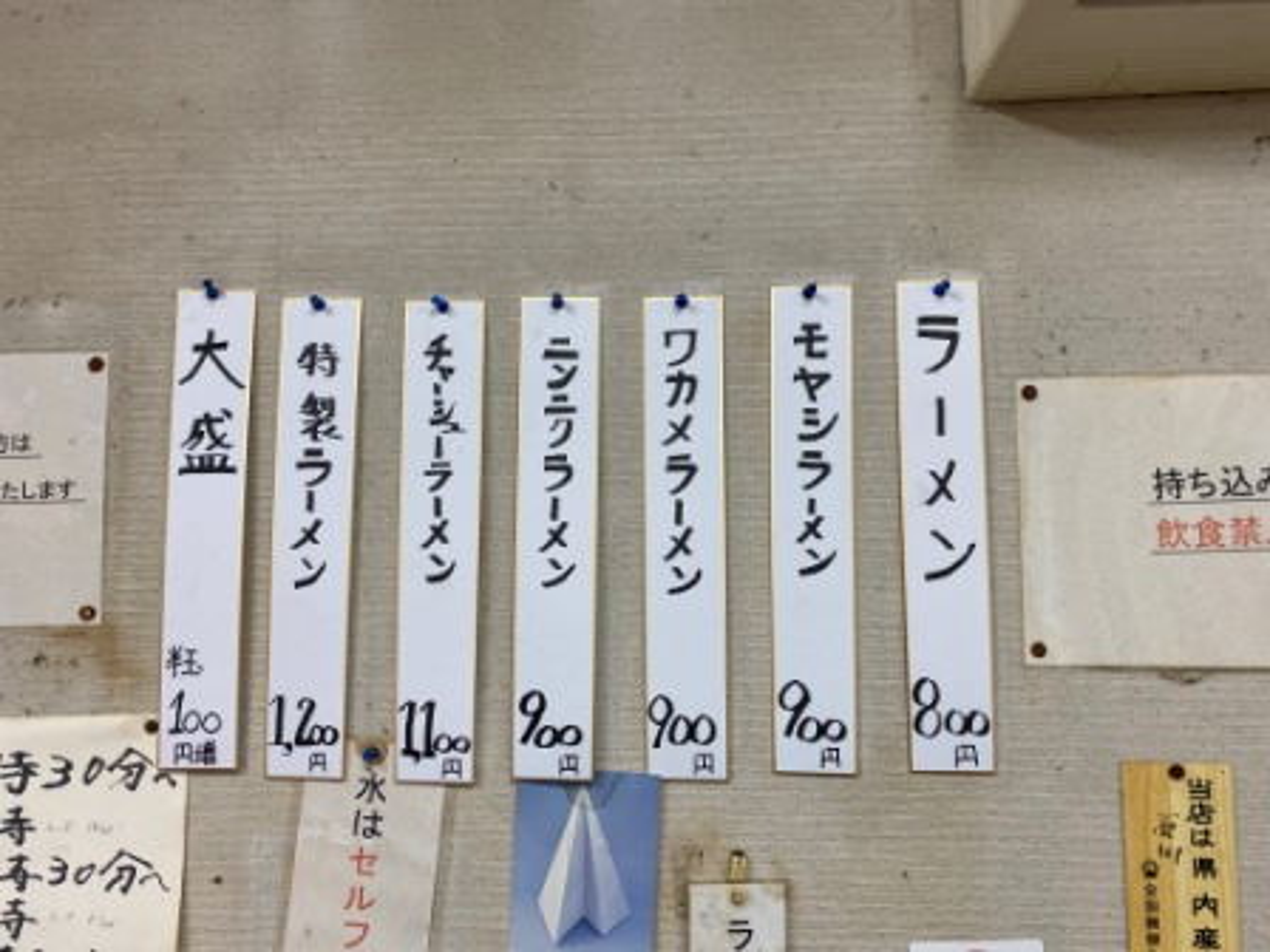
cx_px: 635
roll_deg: +1.0
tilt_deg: +2.4
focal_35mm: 26
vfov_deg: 53.1
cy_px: 476
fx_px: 954
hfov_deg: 67.3
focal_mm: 4.25
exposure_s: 1/60
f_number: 1.8
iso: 64
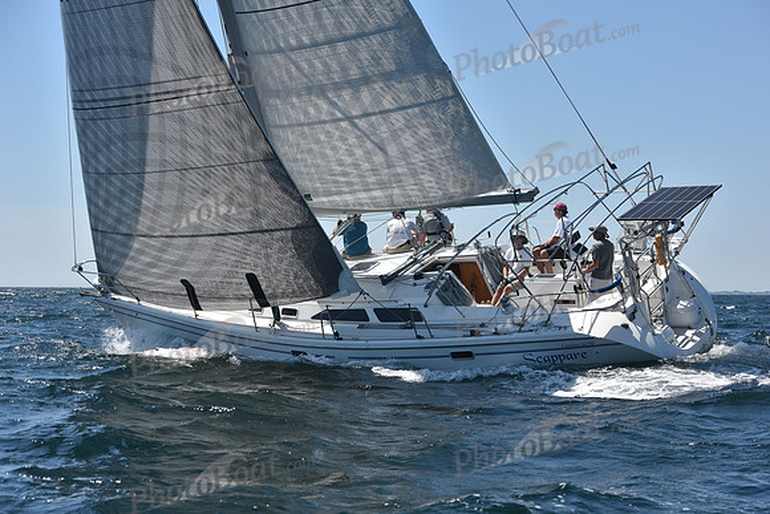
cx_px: 385
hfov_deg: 28.8
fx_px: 1498
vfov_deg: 19.5
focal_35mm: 70
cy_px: 257
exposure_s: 1/1000
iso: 200
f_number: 8
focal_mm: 70
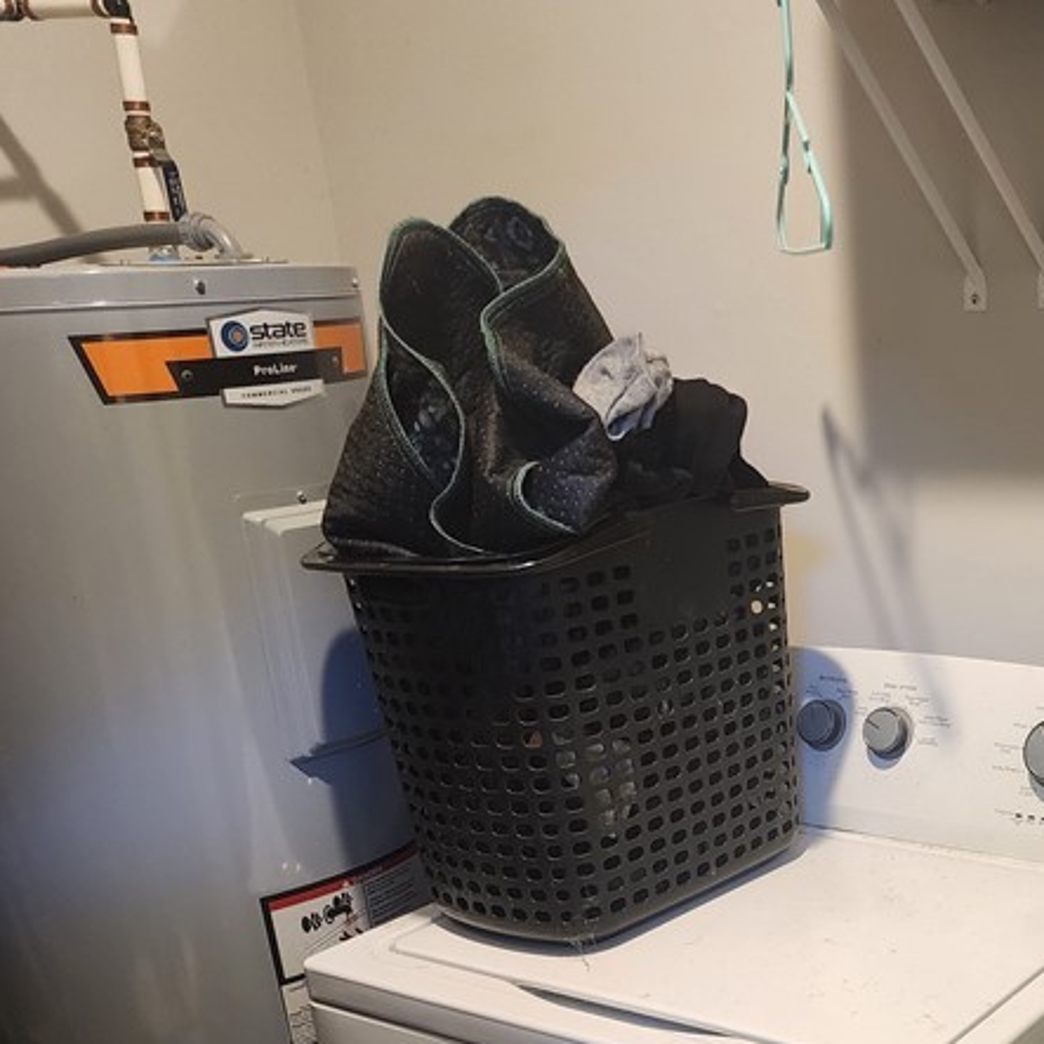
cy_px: 860
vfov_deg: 34.7
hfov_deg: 33.9
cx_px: 957
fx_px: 1604
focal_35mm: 47
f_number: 1.8
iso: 800
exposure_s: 1/120
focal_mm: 6.4
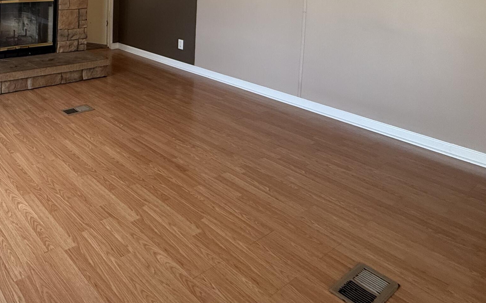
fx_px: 384
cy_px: -21
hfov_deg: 57.0
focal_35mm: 29
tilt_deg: -2.7
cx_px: 62
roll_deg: -0.8
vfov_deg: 37.1
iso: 200
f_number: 2.2
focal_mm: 2.22
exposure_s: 1/120
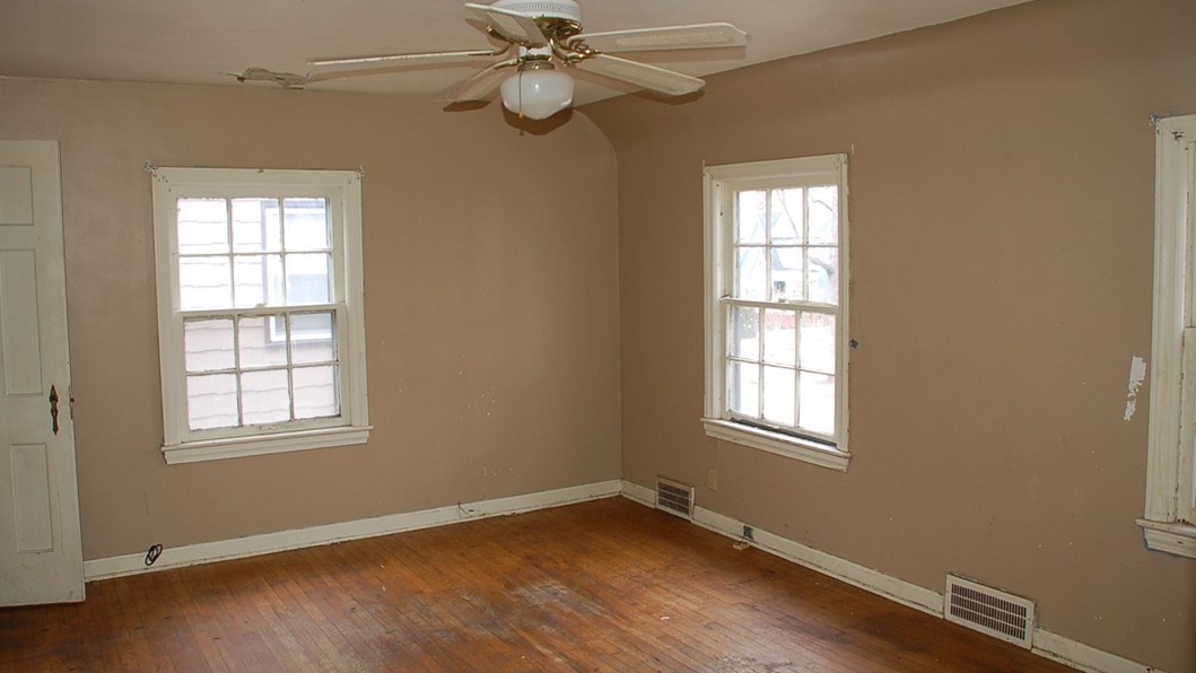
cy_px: 307
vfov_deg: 40.2
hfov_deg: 66.1
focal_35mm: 29
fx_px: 920
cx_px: 588
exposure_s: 1/60
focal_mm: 18
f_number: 3.5
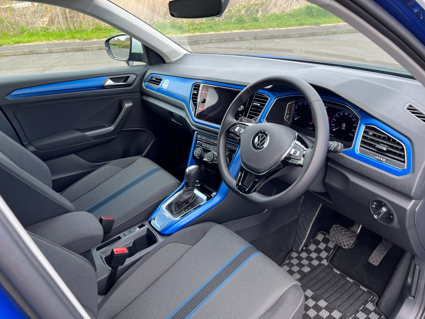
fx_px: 319
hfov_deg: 67.3
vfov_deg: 53.1
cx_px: 212
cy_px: 160
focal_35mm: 26
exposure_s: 1/266
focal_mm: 5.7
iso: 40
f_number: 1.5
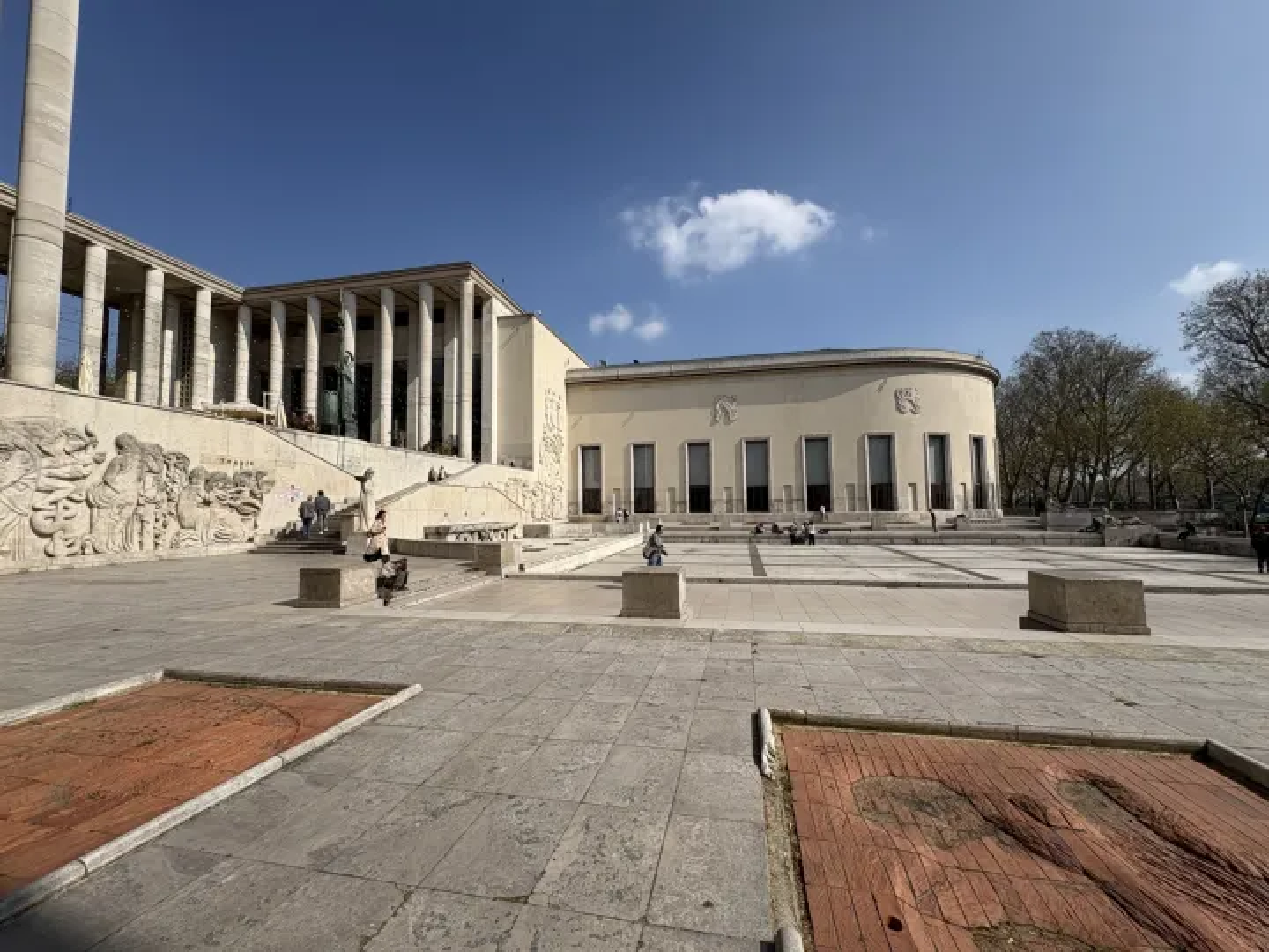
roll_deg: +0.2
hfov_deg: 102.1
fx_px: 513
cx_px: 634
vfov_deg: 85.7
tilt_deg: +2.8
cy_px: 476
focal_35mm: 14
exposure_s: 1/3906
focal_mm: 2.22
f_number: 2.2
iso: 50
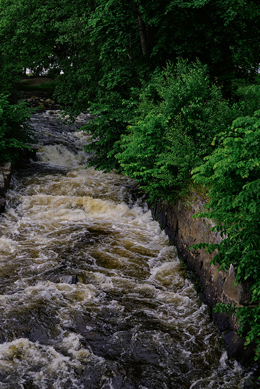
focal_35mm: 66
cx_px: 79
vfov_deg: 30.4
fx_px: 714
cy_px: 156
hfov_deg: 20.5
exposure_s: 1/1250
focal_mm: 23
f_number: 1.4
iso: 125
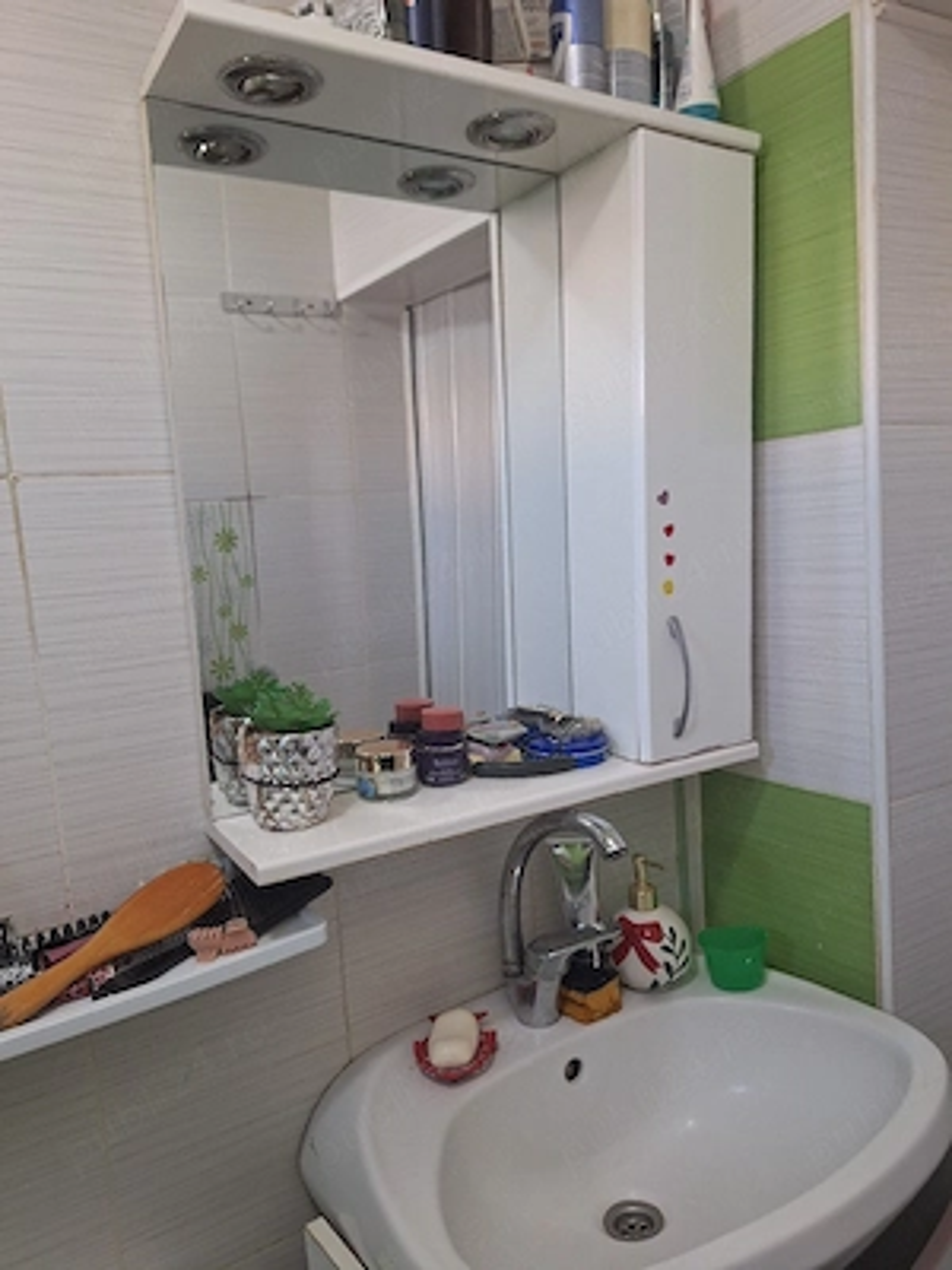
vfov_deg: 73.9
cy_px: 635
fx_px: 843
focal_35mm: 23
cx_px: 476
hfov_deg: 58.9
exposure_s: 1/40
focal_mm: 5.54
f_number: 1.8
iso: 160
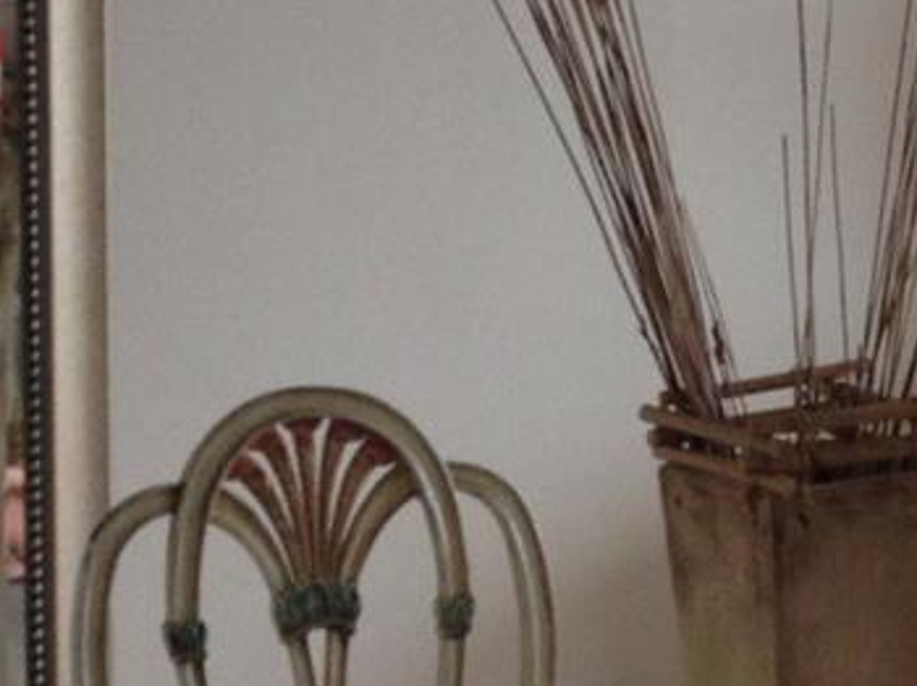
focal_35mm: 151
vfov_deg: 9.8
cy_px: 482
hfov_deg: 12.9
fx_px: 3997
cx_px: 899
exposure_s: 1/120
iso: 80
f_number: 2.4
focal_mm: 4.12
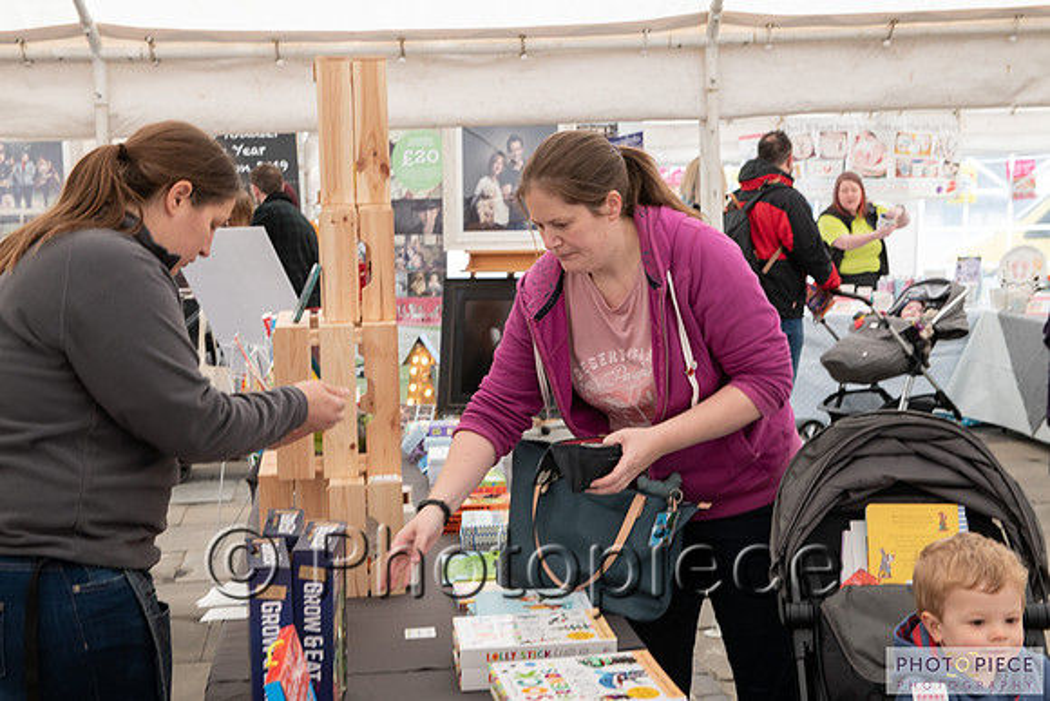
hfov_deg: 35.6
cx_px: 525
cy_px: 350
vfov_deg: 24.2
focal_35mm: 56
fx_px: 1634
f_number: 8
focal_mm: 56
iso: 500
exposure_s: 1/80
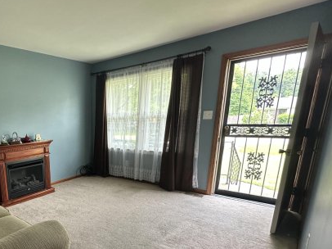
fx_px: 220
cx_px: 72
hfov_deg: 67.7
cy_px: 174
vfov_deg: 57.0
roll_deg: +2.3
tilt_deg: -14.3
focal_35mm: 23
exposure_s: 1/99
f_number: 2.2
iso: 160
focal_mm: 2.22
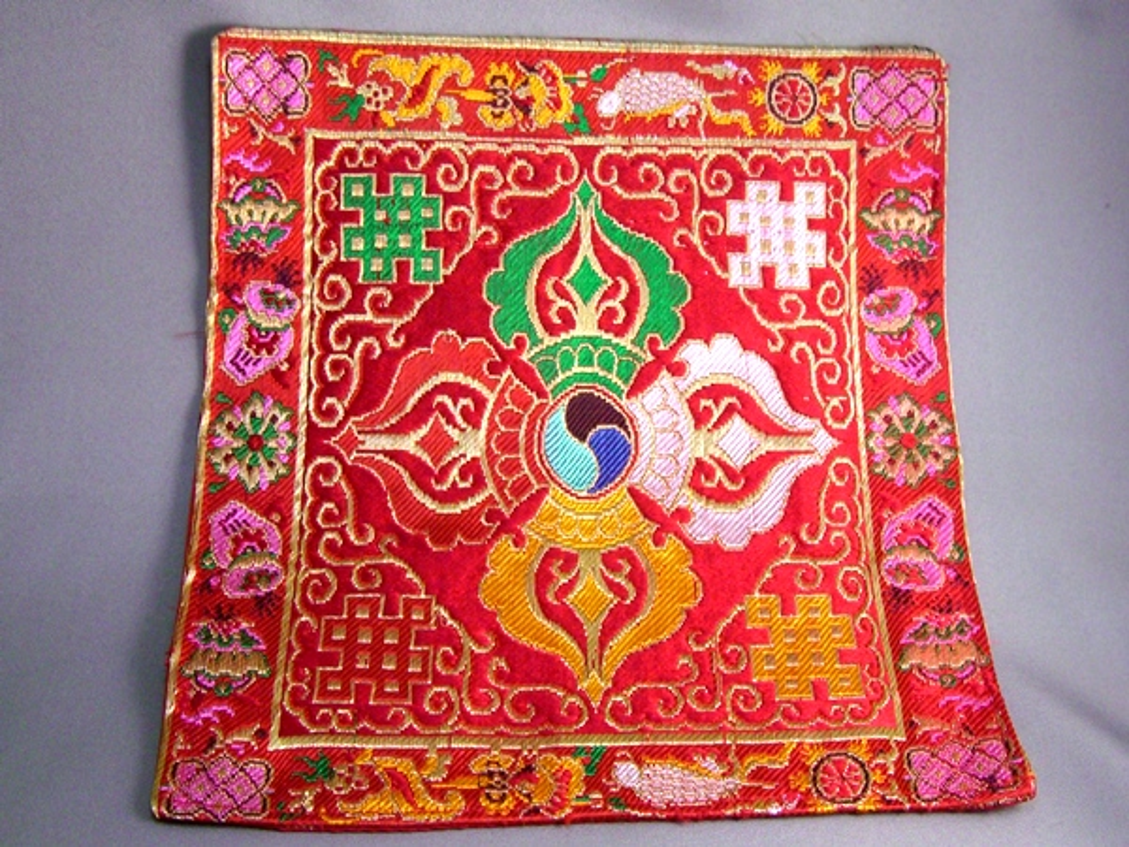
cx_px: 564
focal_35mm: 38
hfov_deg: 49.0
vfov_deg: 37.7
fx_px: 1239
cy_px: 424
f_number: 2.8
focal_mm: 7.9
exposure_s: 1/80
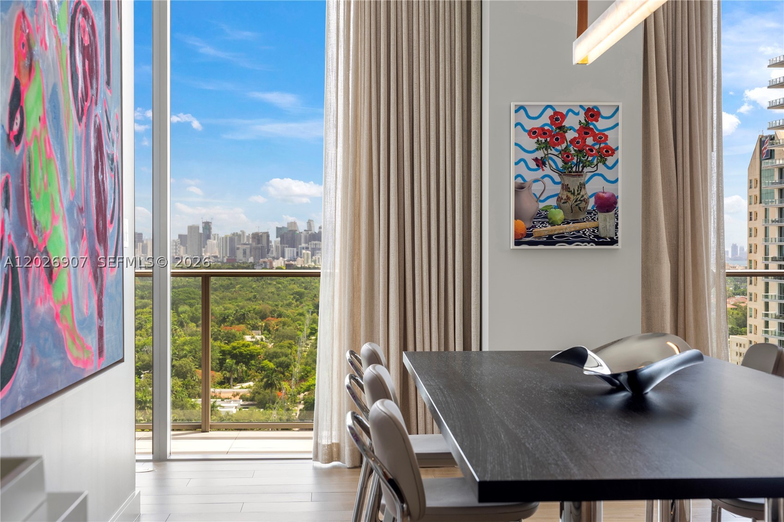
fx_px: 1132
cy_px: 261
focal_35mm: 52
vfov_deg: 26.0
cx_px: 392
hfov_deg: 38.2
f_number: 9
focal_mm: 52
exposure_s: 1/20
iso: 200
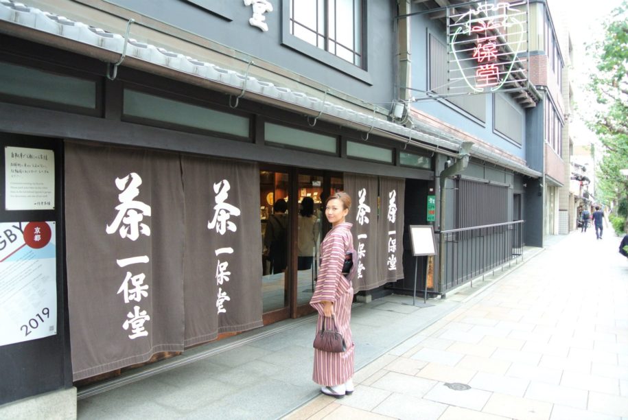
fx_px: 471
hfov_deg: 67.3
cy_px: 210
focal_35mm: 27
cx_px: 314
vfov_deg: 48.0
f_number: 3.5
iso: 360
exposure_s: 1/60
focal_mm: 10
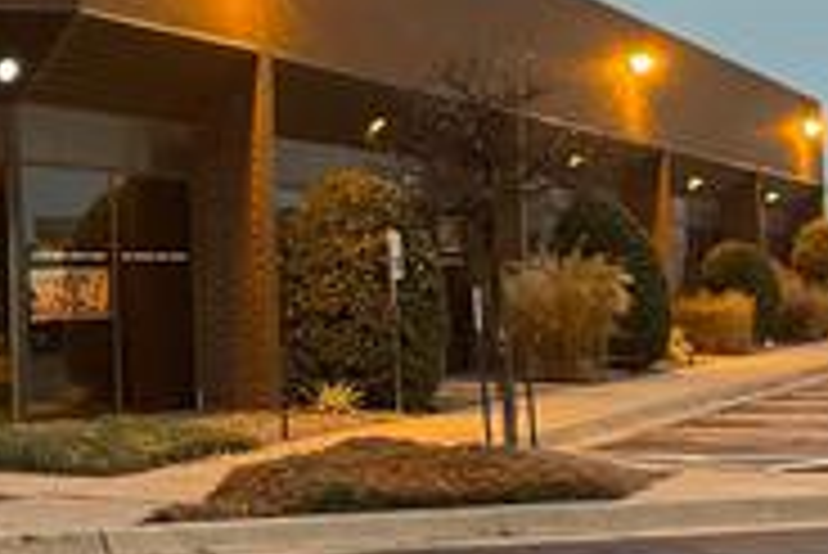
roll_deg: +1.2
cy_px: 203
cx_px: -155
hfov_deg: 20.9
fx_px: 2095
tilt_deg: +2.4
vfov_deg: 15.0
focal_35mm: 91
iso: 640
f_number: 1.6
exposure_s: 1/40
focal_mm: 4.2
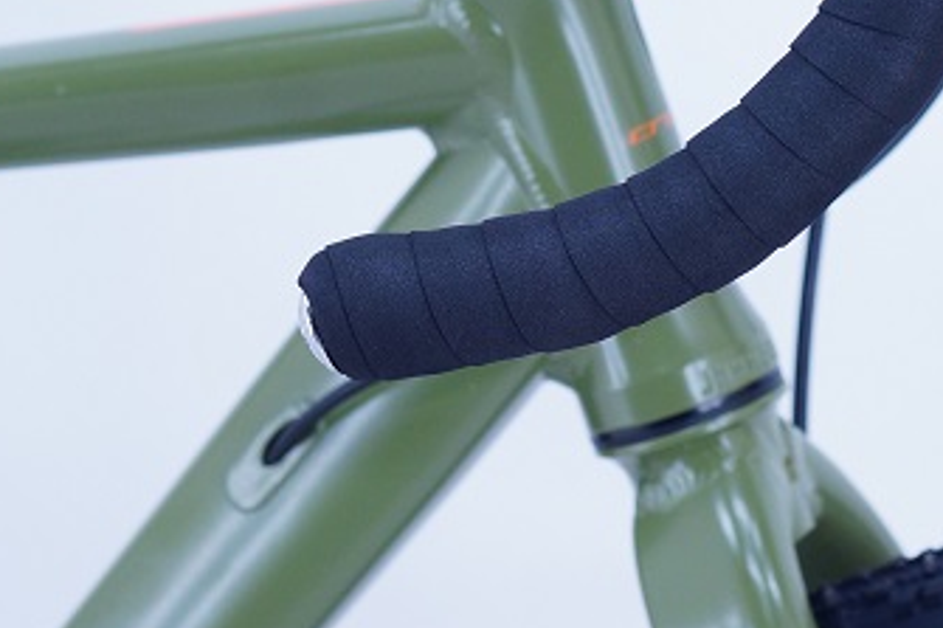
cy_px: -100
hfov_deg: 6.7
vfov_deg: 4.5
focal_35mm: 304
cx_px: 999
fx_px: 7964
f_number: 5.6
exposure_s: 1/60
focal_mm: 85
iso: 400
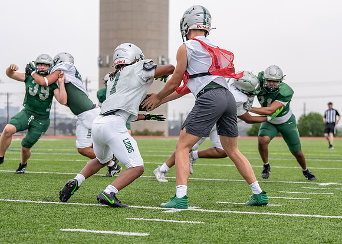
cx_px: 193
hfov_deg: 20.8
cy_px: 159
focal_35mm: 96
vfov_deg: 14.9
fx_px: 930
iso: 250
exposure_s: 1/2500
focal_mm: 70
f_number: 2.8
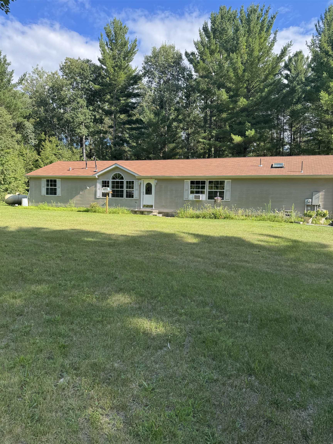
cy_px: 222
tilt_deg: -3.4
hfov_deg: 56.8
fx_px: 308
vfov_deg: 71.6
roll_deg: -0.4
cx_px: 166
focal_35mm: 24
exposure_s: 1/938
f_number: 1.78
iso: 80
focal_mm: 6.76
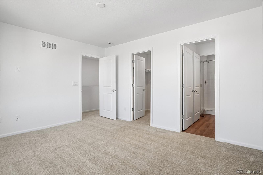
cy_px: 88
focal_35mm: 16
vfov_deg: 72.0
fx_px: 121
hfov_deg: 95.0
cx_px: 132
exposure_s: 1/30
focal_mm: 11
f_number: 8
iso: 125
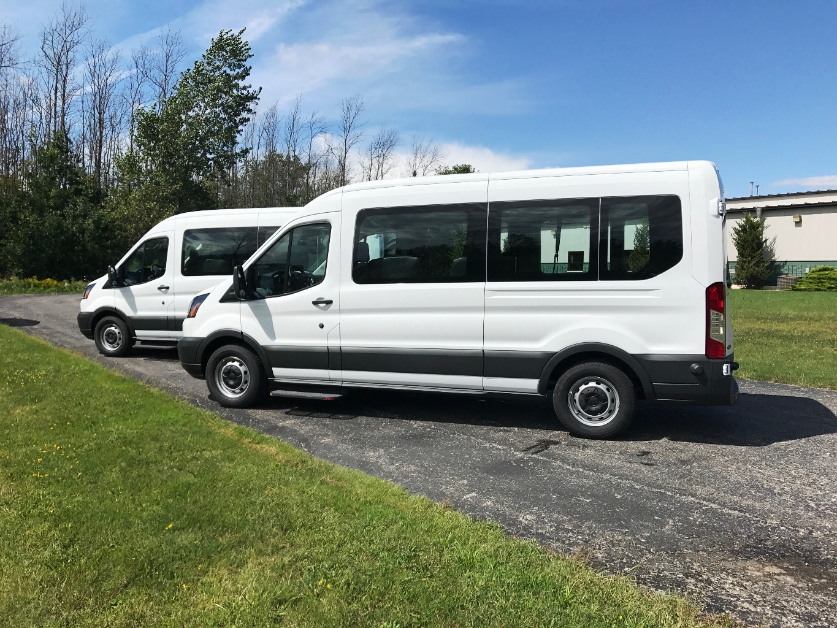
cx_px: 418
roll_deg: -1.0
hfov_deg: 63.4
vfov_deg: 49.8
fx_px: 677
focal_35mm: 28
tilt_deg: -1.1
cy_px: 314
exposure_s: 1/4566
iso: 20
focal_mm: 3.99
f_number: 1.8
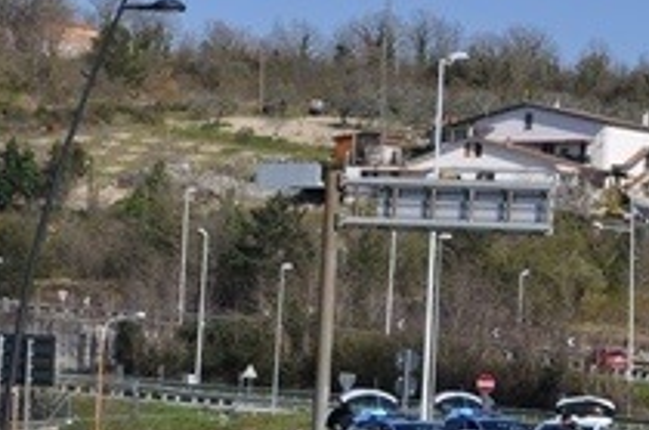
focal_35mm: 174
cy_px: 305
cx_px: 810
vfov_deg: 7.8
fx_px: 3130
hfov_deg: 11.6
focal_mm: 38
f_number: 11
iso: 200
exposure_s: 1/500
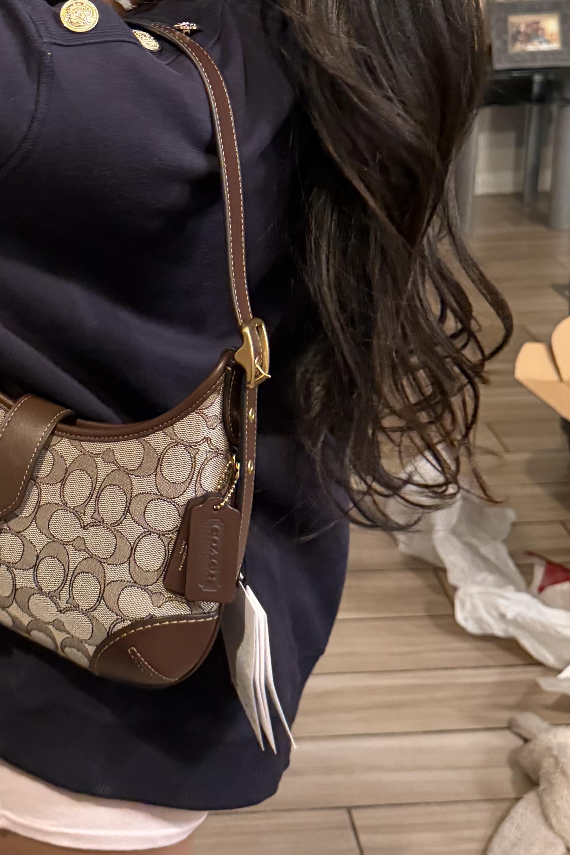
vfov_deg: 38.3
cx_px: 93
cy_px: 263
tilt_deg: -19.1
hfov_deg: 25.9
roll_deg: +3.0
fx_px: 1211
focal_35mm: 51
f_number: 1.78
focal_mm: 6.76
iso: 1000
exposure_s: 1/40
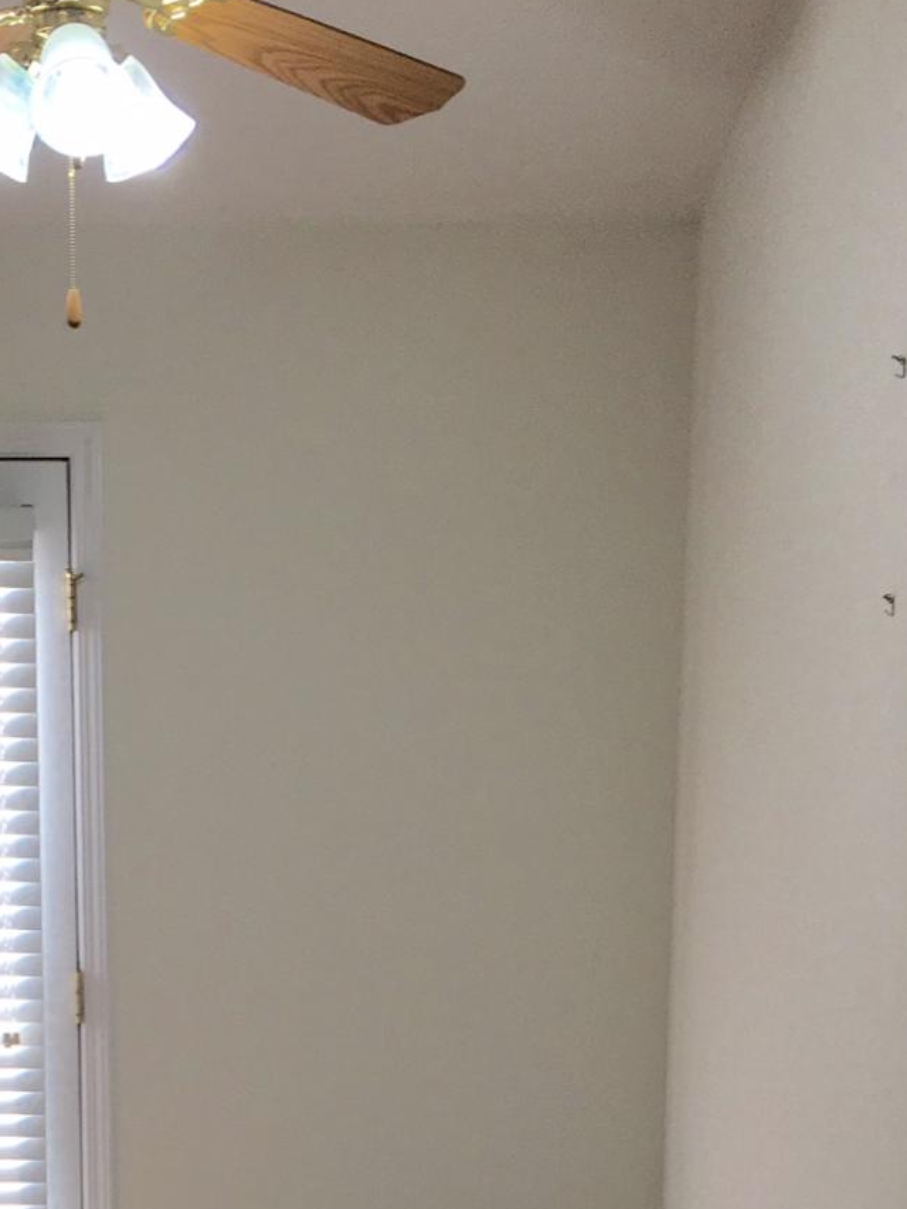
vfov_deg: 26.6
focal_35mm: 68
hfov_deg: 21.4
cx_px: 220
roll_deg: +0.4
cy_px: 1287
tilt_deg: -10.8
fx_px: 2375
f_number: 2.2
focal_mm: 4.15
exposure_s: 1/120
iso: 32
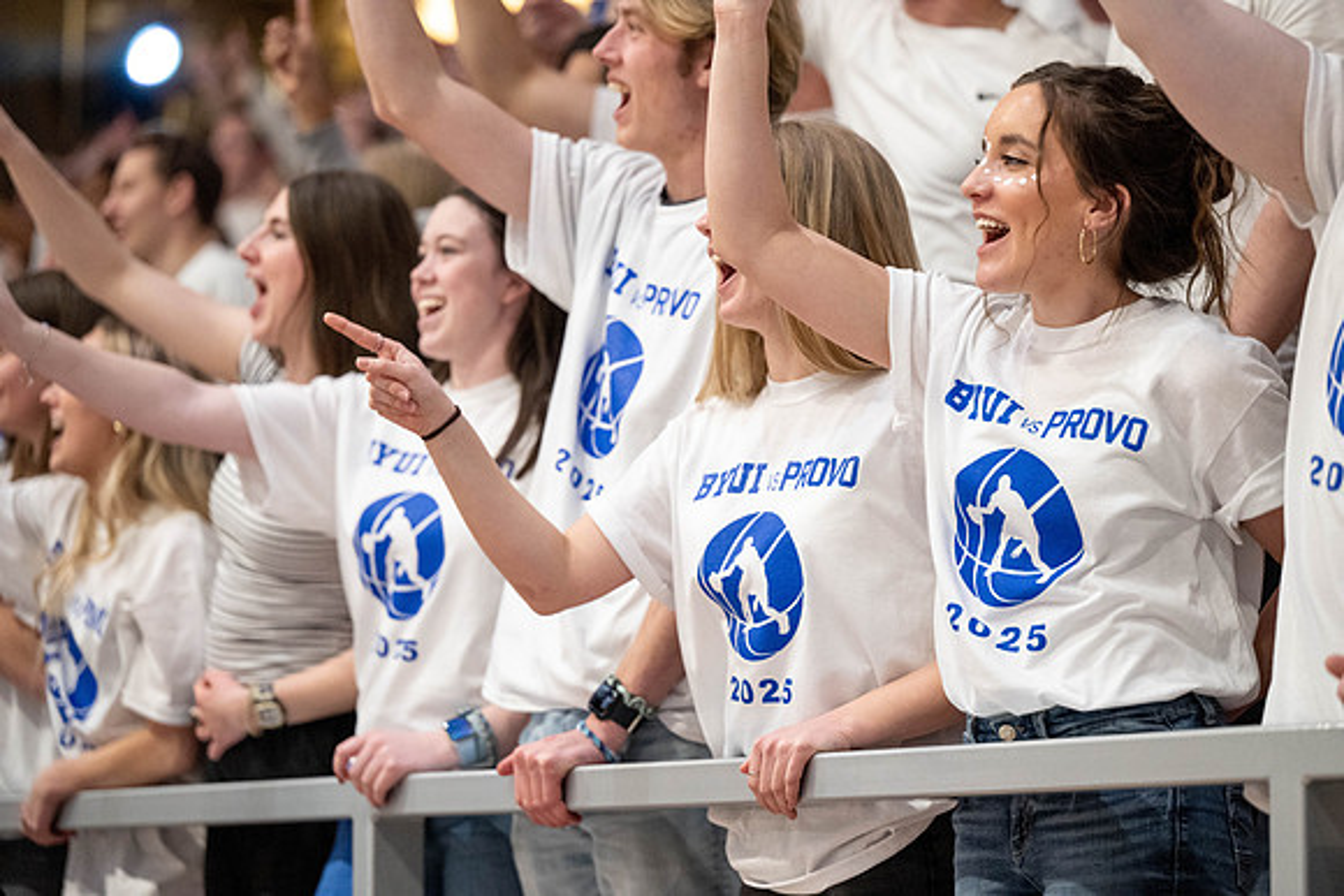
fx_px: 4854
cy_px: 448
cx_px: 672
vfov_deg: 10.6
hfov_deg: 15.8
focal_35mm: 130
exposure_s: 1/250
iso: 4000
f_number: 2.8
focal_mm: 130
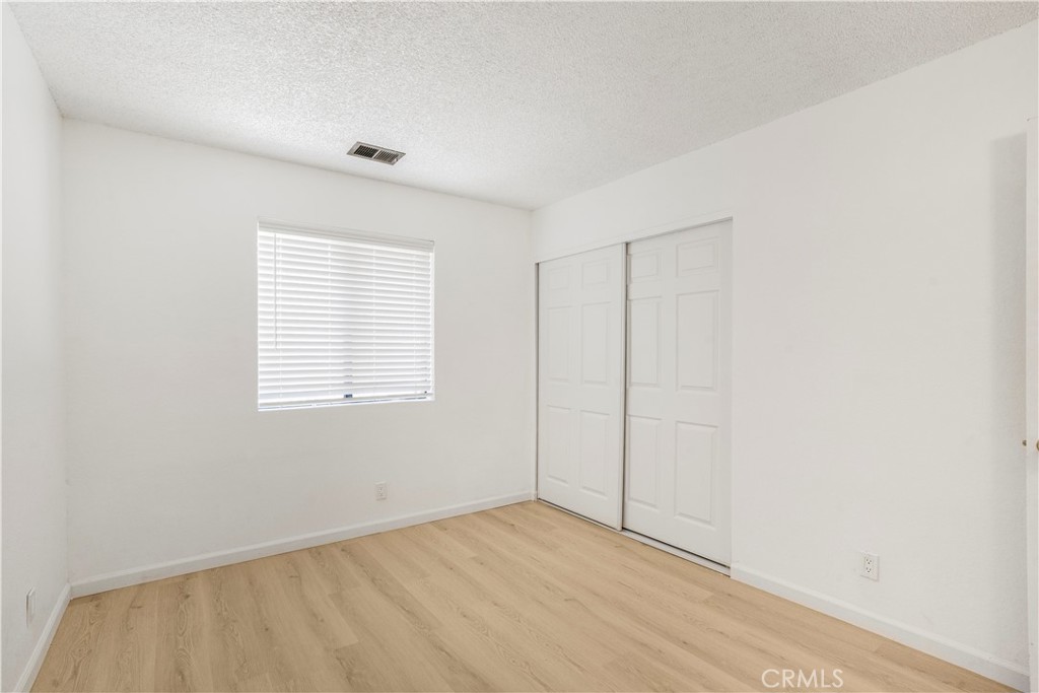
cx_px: 520
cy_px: 346
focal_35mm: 16
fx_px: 462
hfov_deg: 96.7
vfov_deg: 73.8
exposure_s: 1/30
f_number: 10
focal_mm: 16
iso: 1000
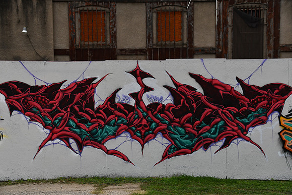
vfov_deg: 19.7
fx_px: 560
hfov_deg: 29.2
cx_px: 146
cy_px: 98
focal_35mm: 69
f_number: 6.3
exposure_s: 1/250
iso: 200
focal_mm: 46
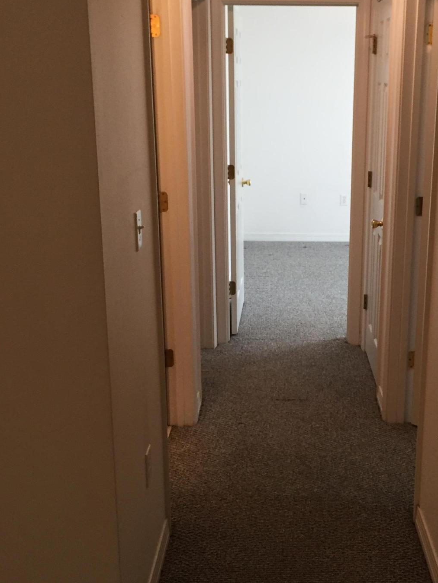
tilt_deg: -10.2
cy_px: 262
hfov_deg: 33.3
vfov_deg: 43.8
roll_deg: -0.2
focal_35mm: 43
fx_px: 725
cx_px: 289
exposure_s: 1/33
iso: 80
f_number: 2.2
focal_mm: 4.15
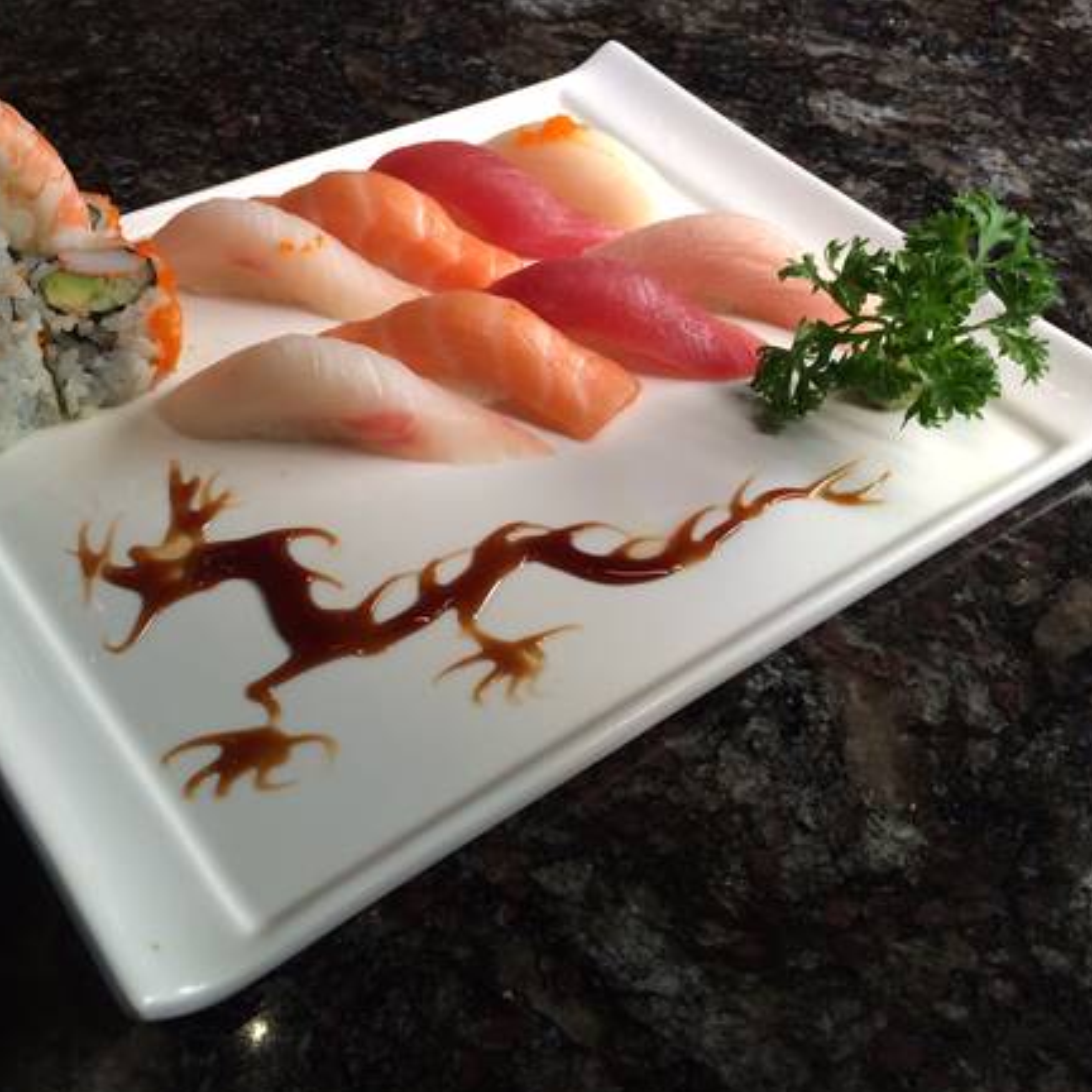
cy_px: 551
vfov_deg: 46.0
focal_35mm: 36
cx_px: 436
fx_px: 1285
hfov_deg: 45.8
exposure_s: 1/40
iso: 40
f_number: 2.2
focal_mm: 4.12
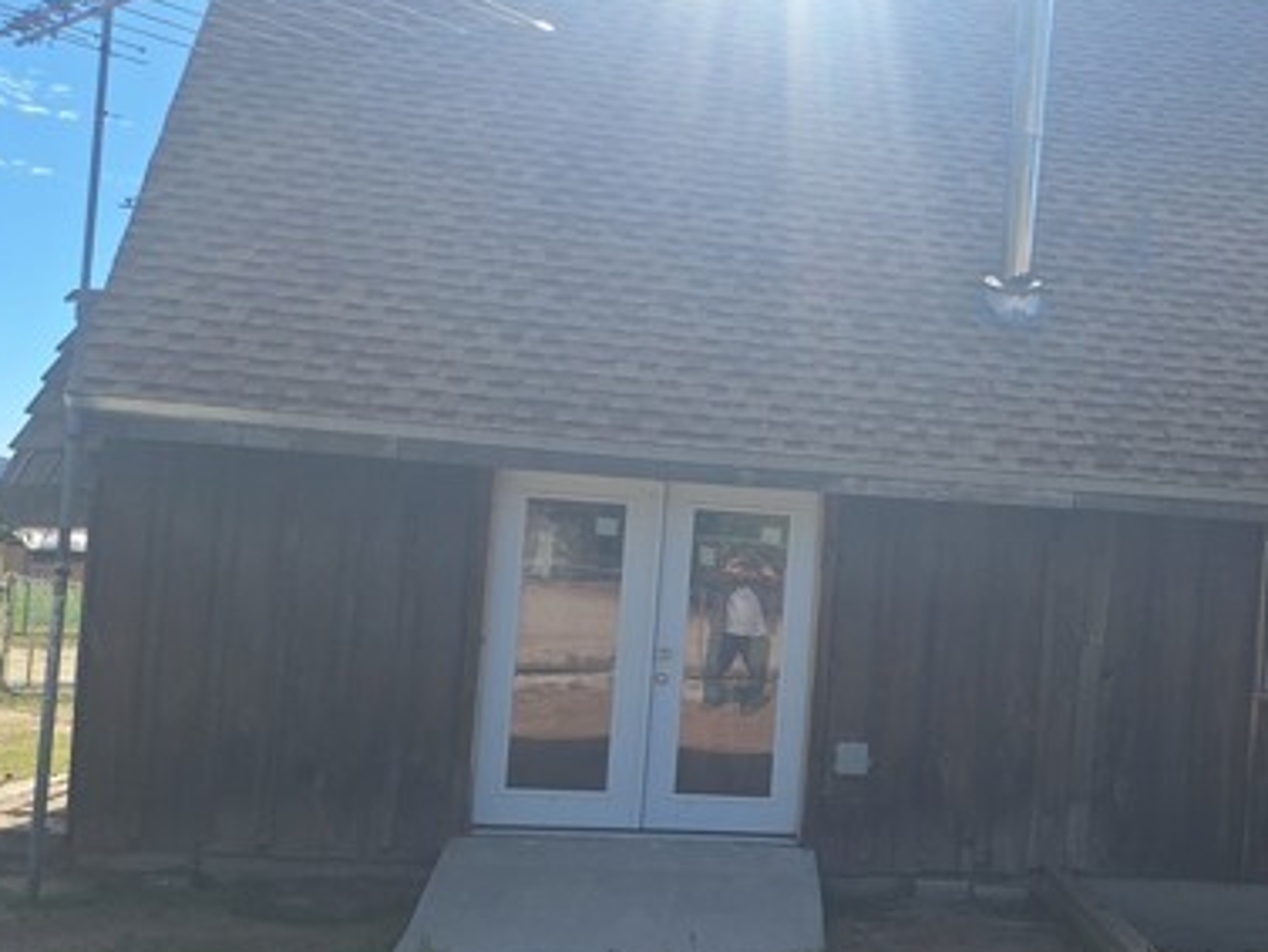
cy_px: 569
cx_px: 975
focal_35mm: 39
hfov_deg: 45.9
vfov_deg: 36.7
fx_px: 1429
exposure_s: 1/3876
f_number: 1.8
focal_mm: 5.54
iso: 40
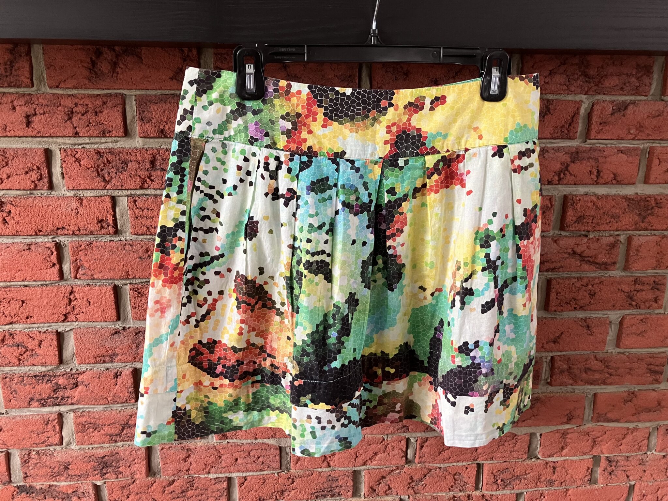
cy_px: 250
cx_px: 334
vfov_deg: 49.7
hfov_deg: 63.4
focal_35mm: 28
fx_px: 540
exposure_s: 1/60
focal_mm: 3.99
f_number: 1.8
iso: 250
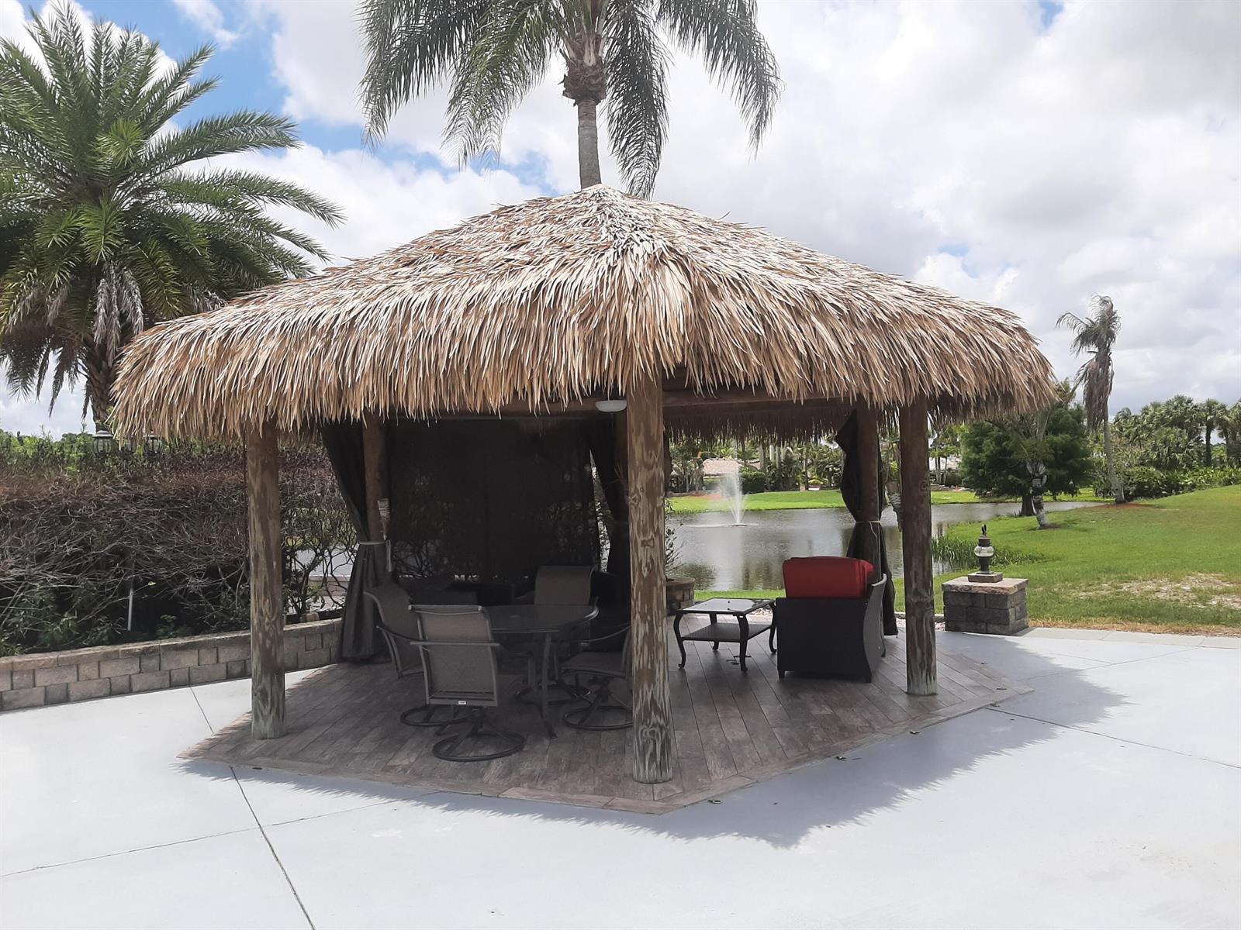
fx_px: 932
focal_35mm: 26
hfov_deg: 67.3
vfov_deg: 53.1
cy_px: 465
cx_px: 620
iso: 40
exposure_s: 1/2994
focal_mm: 3.93
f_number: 1.7
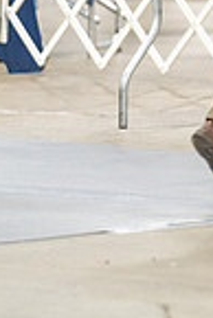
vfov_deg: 3.8
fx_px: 4781
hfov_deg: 2.5
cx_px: 485
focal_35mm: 540
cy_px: -27
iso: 3200
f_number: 2.8
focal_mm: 135
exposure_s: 1/160
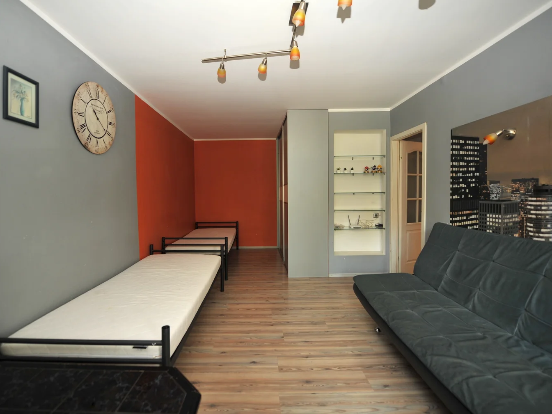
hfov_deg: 94.4
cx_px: 257
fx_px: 255
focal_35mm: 16
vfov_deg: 78.1
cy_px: 199
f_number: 2.8
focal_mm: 14
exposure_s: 1/60
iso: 200
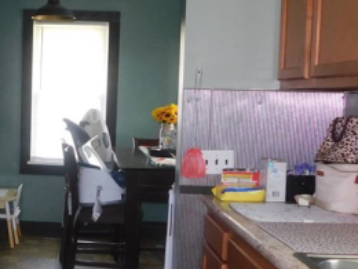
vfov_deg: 24.8
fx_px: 610
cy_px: 150
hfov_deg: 31.1
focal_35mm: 59
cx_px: 32
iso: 200
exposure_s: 1/30
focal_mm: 4
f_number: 3
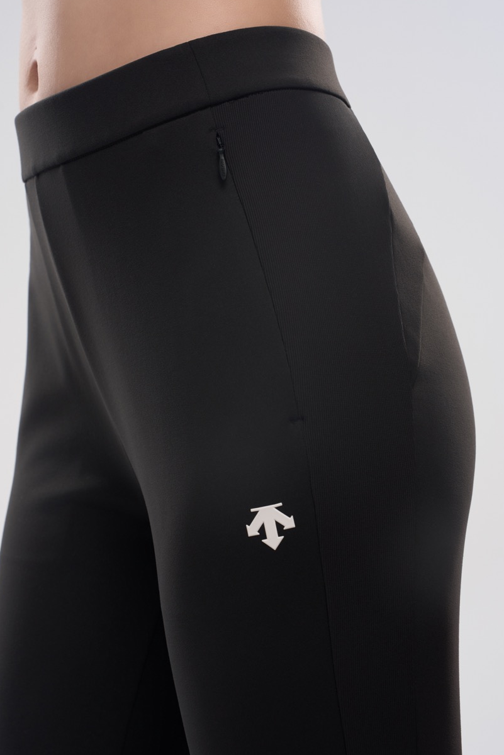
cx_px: 243
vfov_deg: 31.0
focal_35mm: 65
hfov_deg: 20.9
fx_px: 1365
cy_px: 363
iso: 250
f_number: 9
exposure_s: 1/400
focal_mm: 61
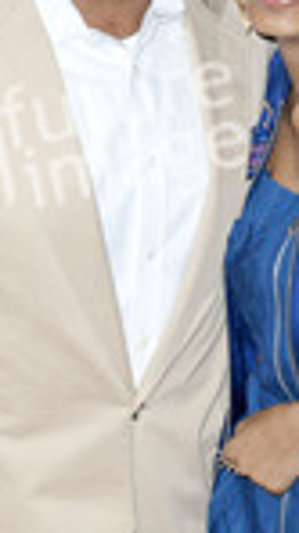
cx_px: 168
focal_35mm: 187
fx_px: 2642
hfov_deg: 6.5
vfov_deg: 11.5
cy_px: 328
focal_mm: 66
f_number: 5.6
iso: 640
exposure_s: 1/320
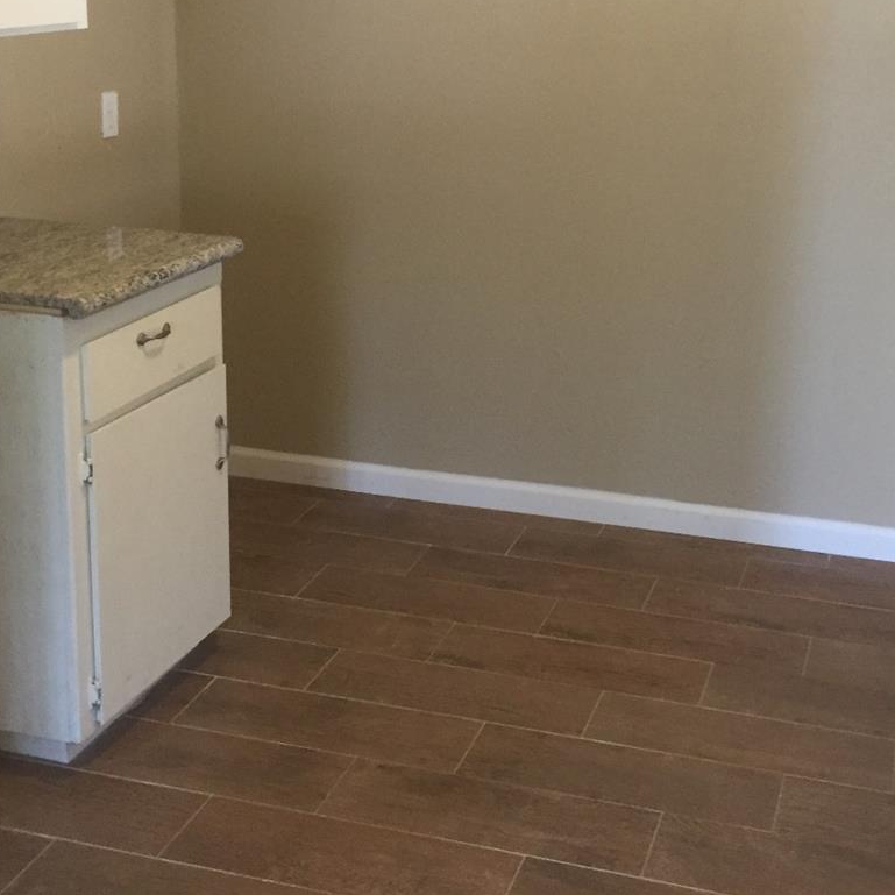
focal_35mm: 50
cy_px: 267
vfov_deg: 33.6
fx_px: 1463
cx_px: 520
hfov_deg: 34.0
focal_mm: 4.15
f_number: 2.2
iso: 160
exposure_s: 1/30
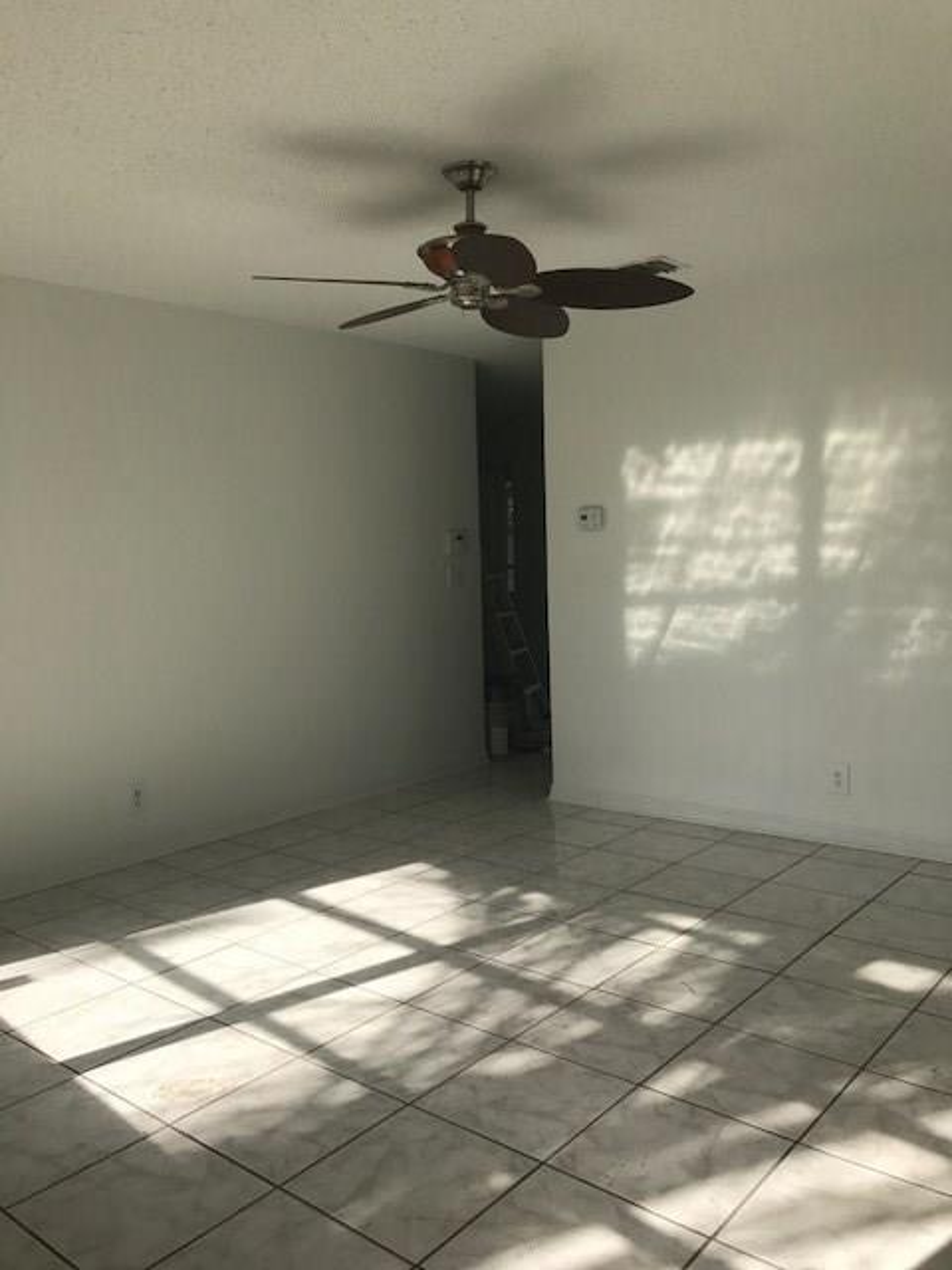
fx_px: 1027
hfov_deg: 49.7
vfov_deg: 63.4
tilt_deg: -4.7
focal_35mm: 28
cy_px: 635
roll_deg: +2.4
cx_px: 476
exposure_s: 1/863
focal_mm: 3.99
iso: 20
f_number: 1.8
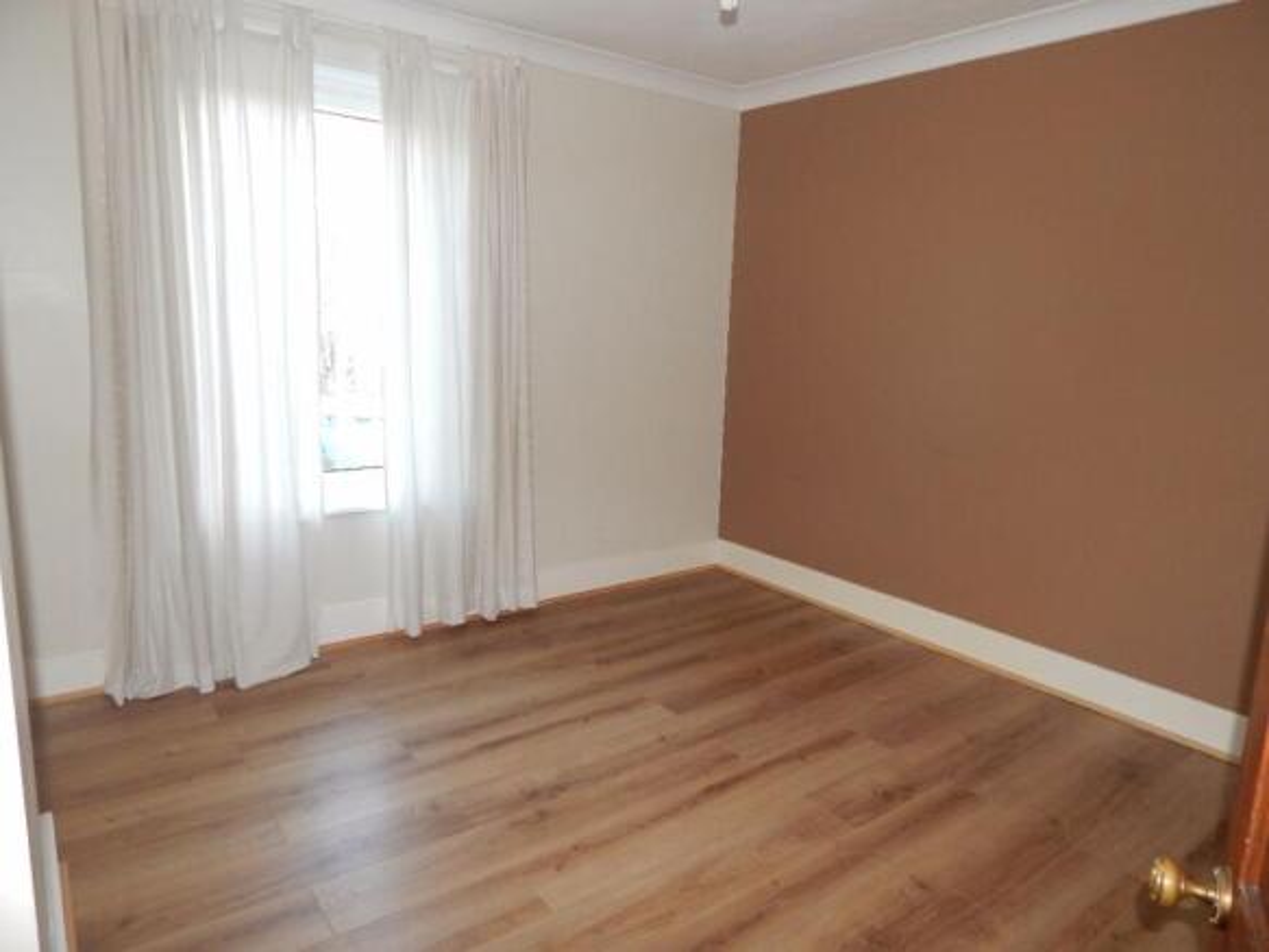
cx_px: 634
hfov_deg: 73.9
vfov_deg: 58.9
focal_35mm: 23
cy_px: 476
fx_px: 843
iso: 200
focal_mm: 4
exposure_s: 1/30
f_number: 3
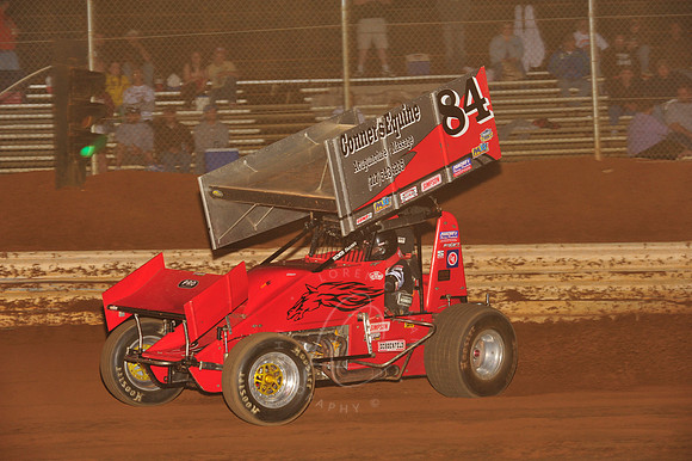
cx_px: 346
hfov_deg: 17.1
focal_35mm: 120
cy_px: 230
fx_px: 2305
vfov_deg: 11.4
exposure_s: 1/250
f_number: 7.1
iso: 800
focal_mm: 120
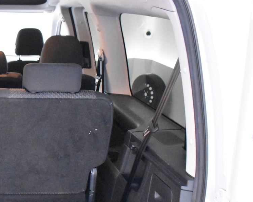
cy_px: 170
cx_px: -8
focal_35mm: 55
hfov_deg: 31.2
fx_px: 412
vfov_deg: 26.9
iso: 12800
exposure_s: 1/45
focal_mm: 18
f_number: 3.5
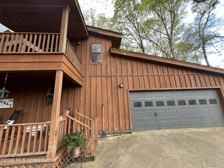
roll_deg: +2.1
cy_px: 84
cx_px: 112
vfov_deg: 89.9
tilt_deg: +12.6
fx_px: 84
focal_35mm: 13
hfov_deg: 106.2
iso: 40
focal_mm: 1.57
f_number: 1.8
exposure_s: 1/99
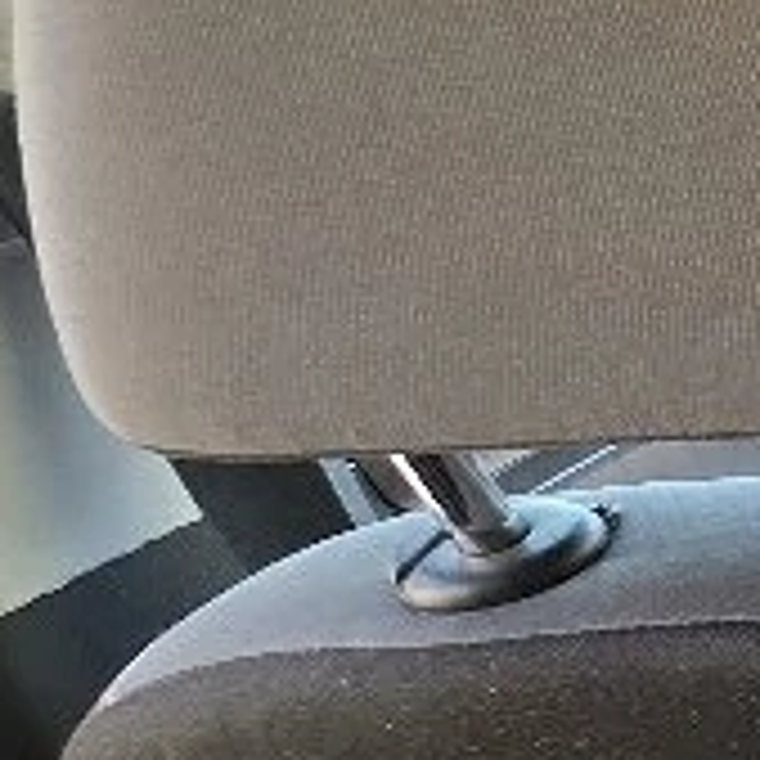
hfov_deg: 12.3
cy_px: 481
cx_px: 2159
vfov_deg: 25.3
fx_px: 1689
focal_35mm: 68
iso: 100
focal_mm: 2.2
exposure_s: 1/101
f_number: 1.9
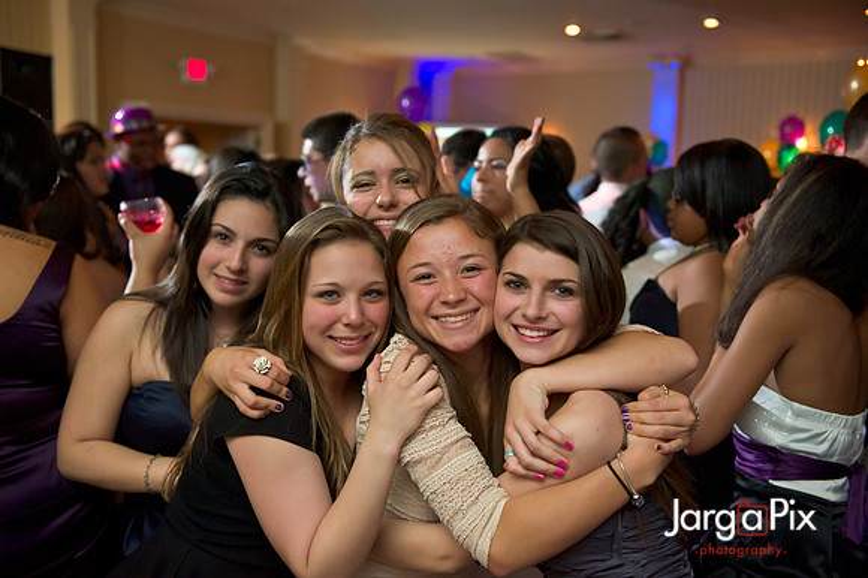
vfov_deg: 33.4
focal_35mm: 40
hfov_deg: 48.5
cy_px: 289
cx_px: 434
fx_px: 964
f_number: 3.2
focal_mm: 40
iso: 3200
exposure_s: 1/125
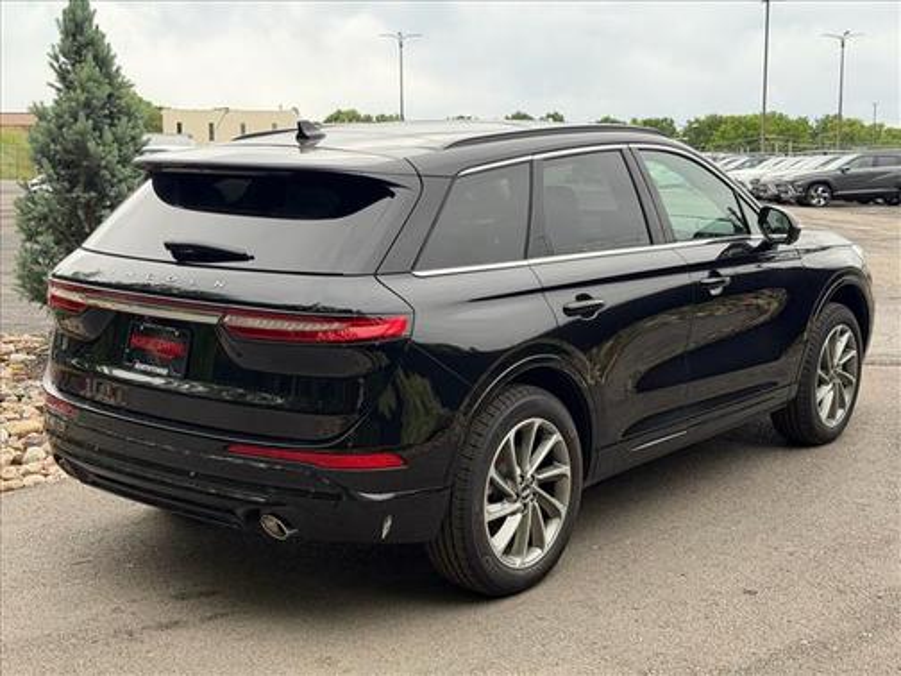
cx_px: 450
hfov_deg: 39.7
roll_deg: -1.1
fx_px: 1249
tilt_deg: -5.4
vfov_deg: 30.3
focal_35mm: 48
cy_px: 338
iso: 80
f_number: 1.78
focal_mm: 6.76
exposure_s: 1/687
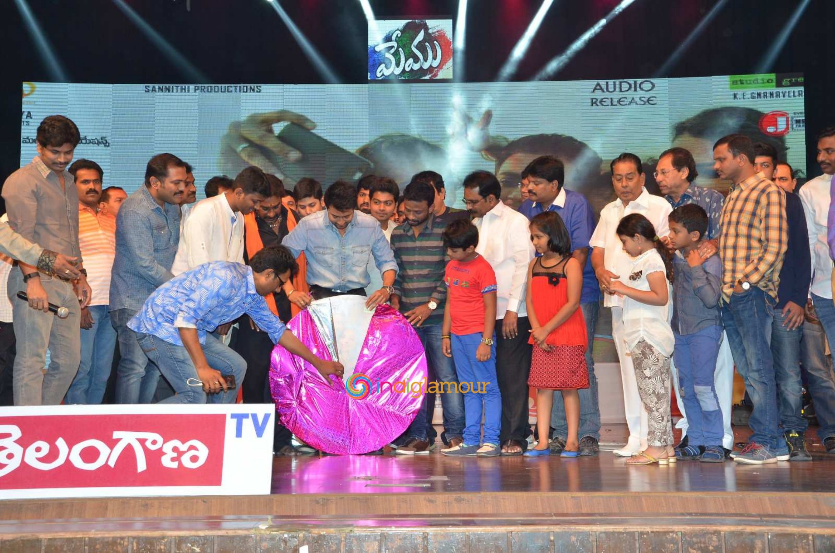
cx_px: 418
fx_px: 1111
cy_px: 276
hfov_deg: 41.2
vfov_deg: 28.0
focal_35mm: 48
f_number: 7.1
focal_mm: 32
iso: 1000
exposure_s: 1/125
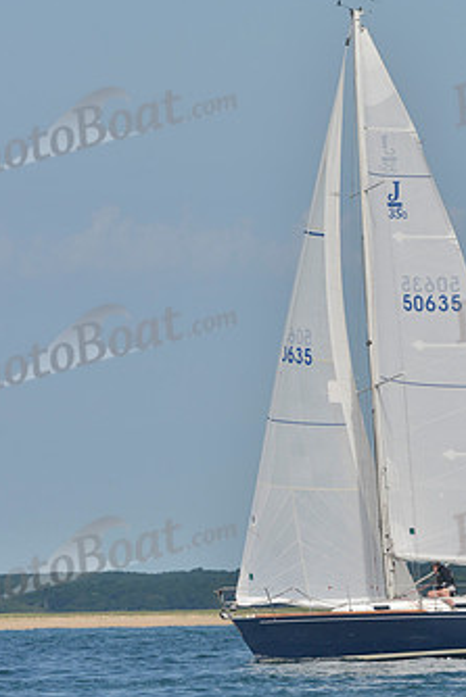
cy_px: 211
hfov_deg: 3.1
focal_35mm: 451
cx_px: 346
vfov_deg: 4.6
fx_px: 8747
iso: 280
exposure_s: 1/1600
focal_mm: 260
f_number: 8
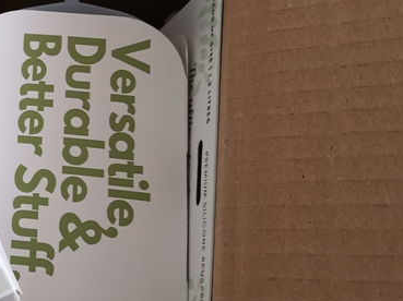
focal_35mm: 75
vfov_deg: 19.6
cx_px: -134
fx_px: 872
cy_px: 131
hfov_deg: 22.9
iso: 500
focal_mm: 5.58
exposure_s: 1/50
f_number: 1.8
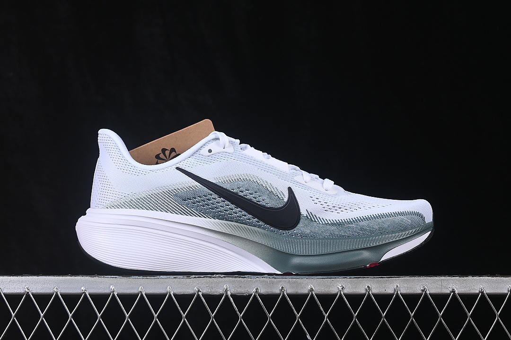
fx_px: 1065
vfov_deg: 18.2
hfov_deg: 27.0
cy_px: 170
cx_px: 256
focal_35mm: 75
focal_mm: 50
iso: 160
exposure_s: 1/80
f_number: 8
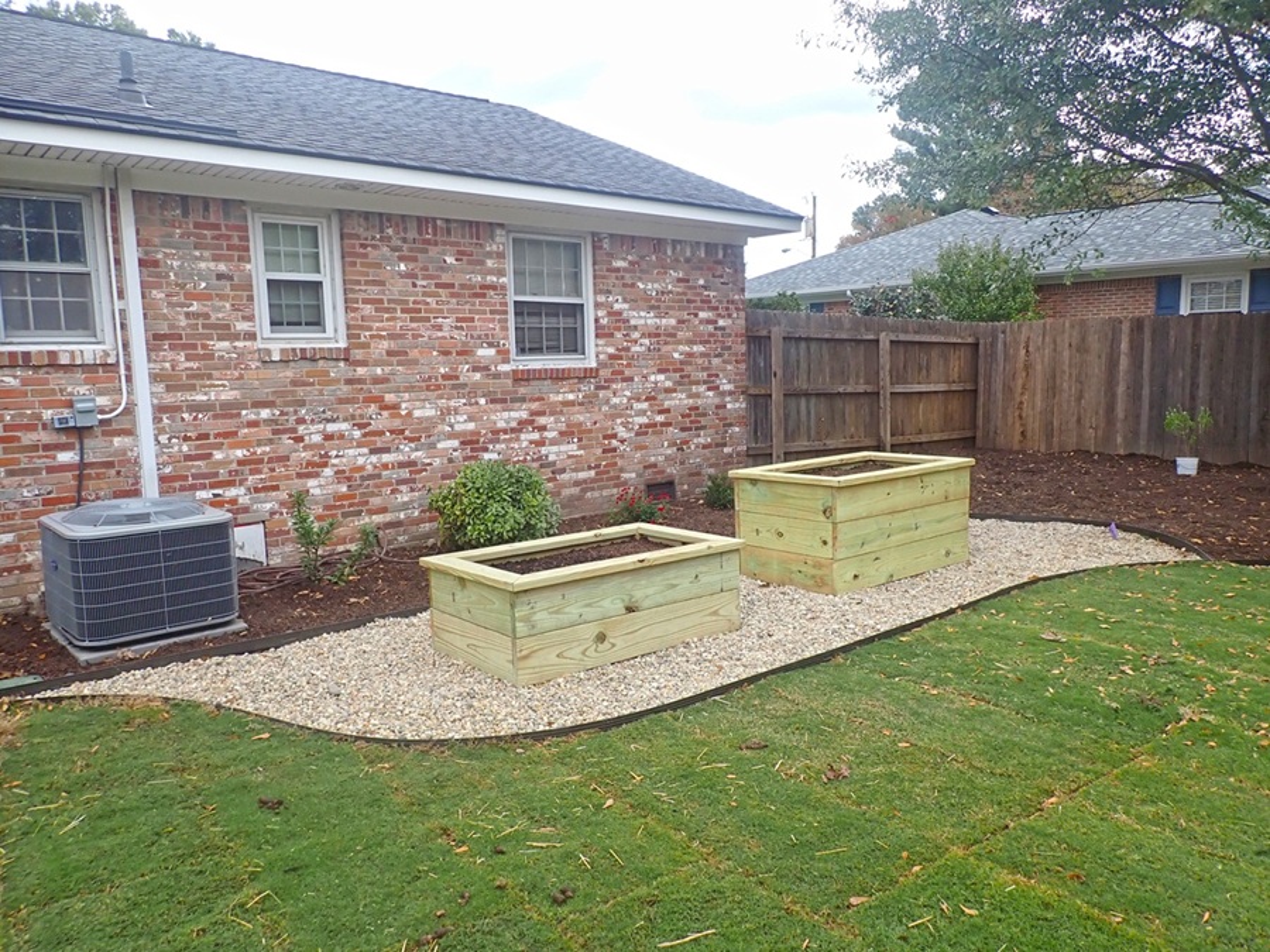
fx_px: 917
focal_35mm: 25
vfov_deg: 54.9
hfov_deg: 69.4
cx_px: 635
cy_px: 476
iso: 100
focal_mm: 4.5
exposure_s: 1/200
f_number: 2.8
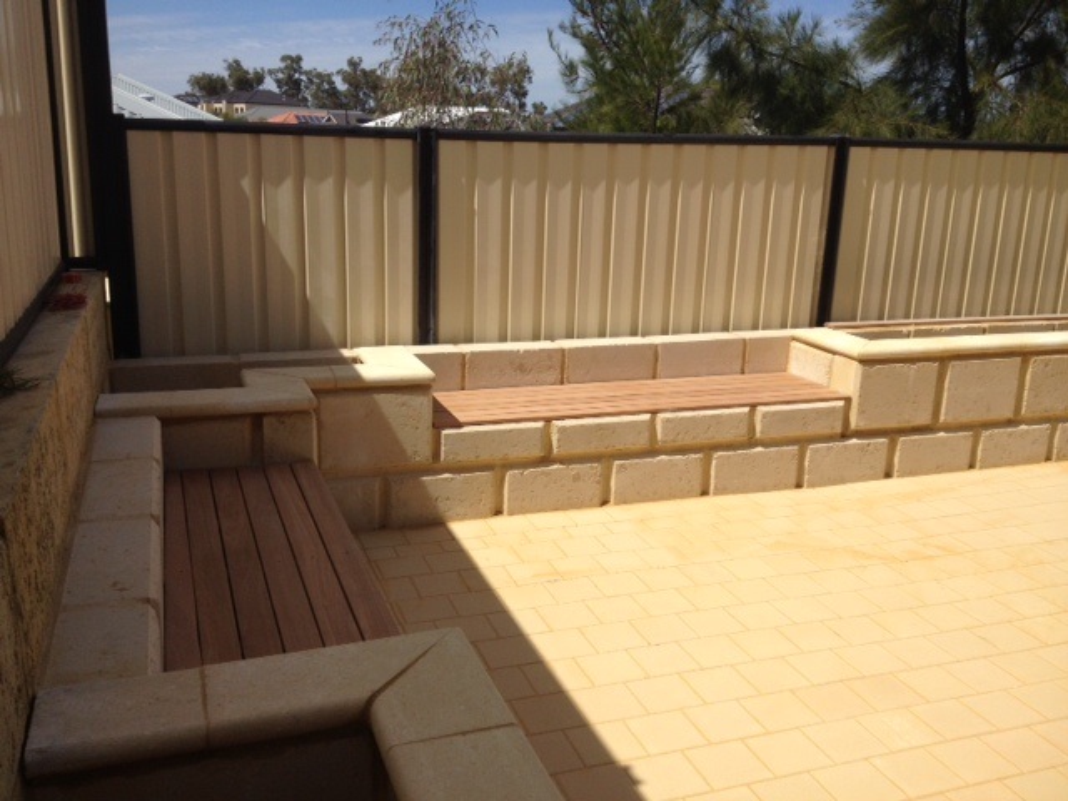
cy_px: 400
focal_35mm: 35
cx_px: 534
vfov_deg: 40.7
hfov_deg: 52.6
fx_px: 1080
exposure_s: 1/3067
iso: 64
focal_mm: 4.28
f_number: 2.4
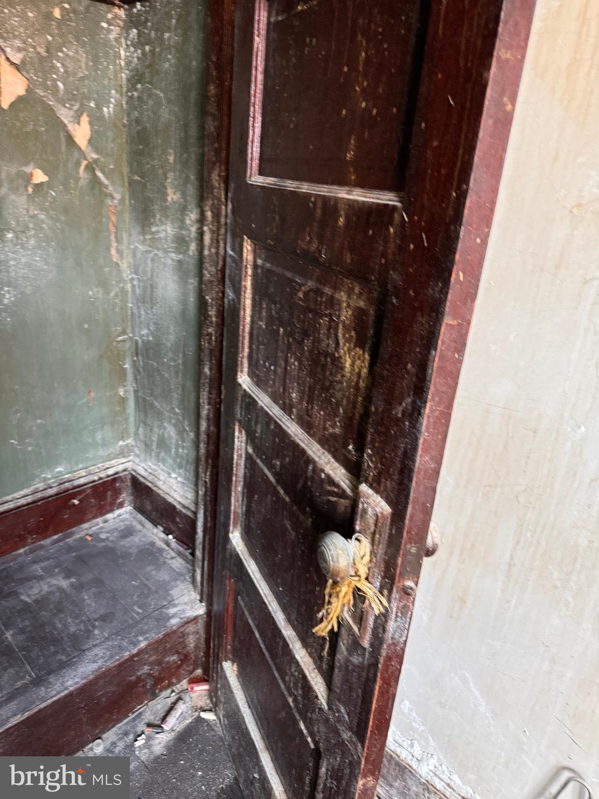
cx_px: 300
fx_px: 554
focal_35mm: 24
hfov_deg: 56.8
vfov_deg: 71.6
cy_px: 400
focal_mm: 6.86
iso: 500
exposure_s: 1/60
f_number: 1.78
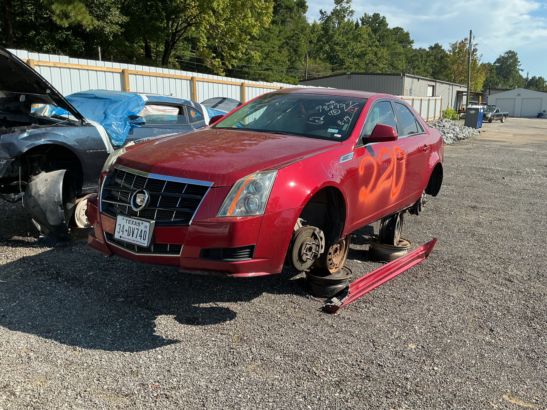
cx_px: 274
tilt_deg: -11.8
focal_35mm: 29
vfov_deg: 48.2
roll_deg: +0.8
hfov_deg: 61.7
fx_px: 458
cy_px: 205
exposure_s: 1/978
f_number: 1.8
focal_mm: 3
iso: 25
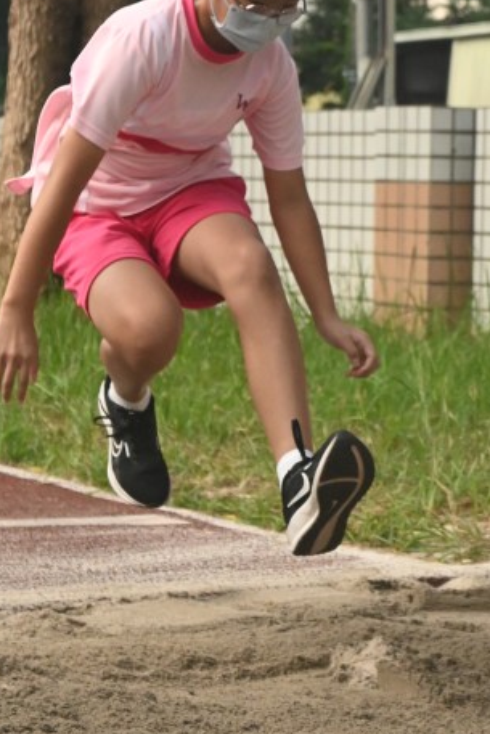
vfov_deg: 13.6
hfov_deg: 9.1
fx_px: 3083
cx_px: 222
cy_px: 231
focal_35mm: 151
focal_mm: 45
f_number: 6
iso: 2000
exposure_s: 1/2500
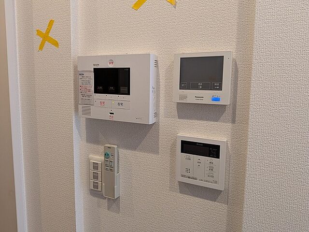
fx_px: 214
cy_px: 116
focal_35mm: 24
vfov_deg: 56.8
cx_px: 154
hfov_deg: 71.6
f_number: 1.7
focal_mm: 4.53
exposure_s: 1/203
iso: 32
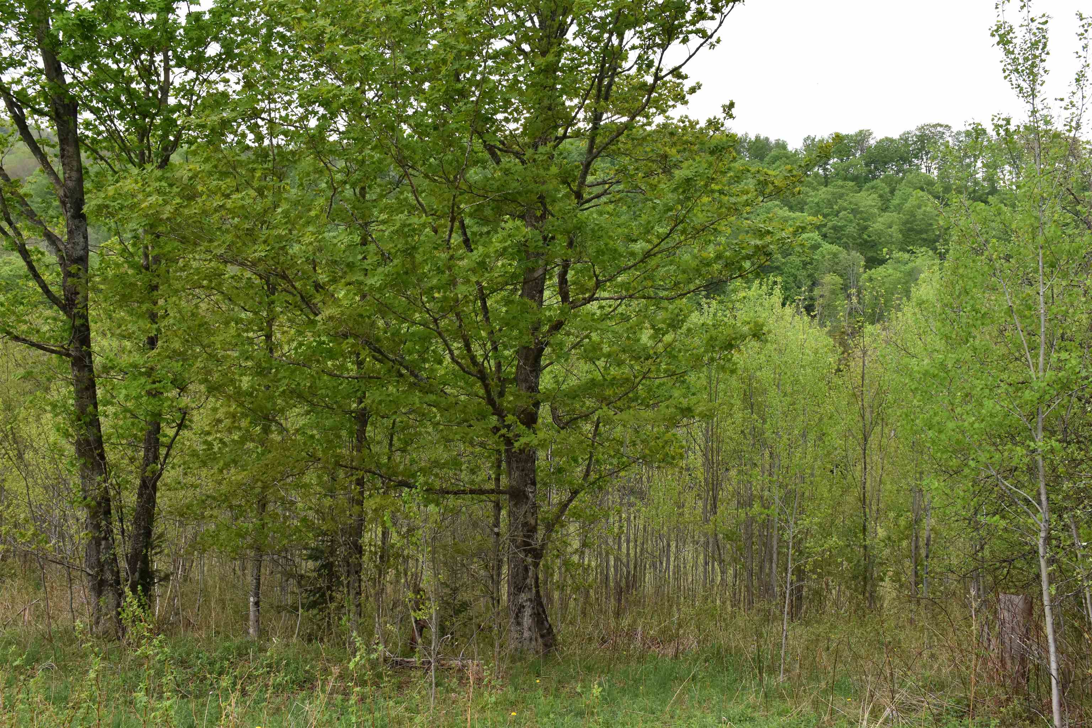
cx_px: 546
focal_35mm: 36
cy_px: 364
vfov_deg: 36.9
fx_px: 1092
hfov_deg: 53.1
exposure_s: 1/250
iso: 800
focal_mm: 24
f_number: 8
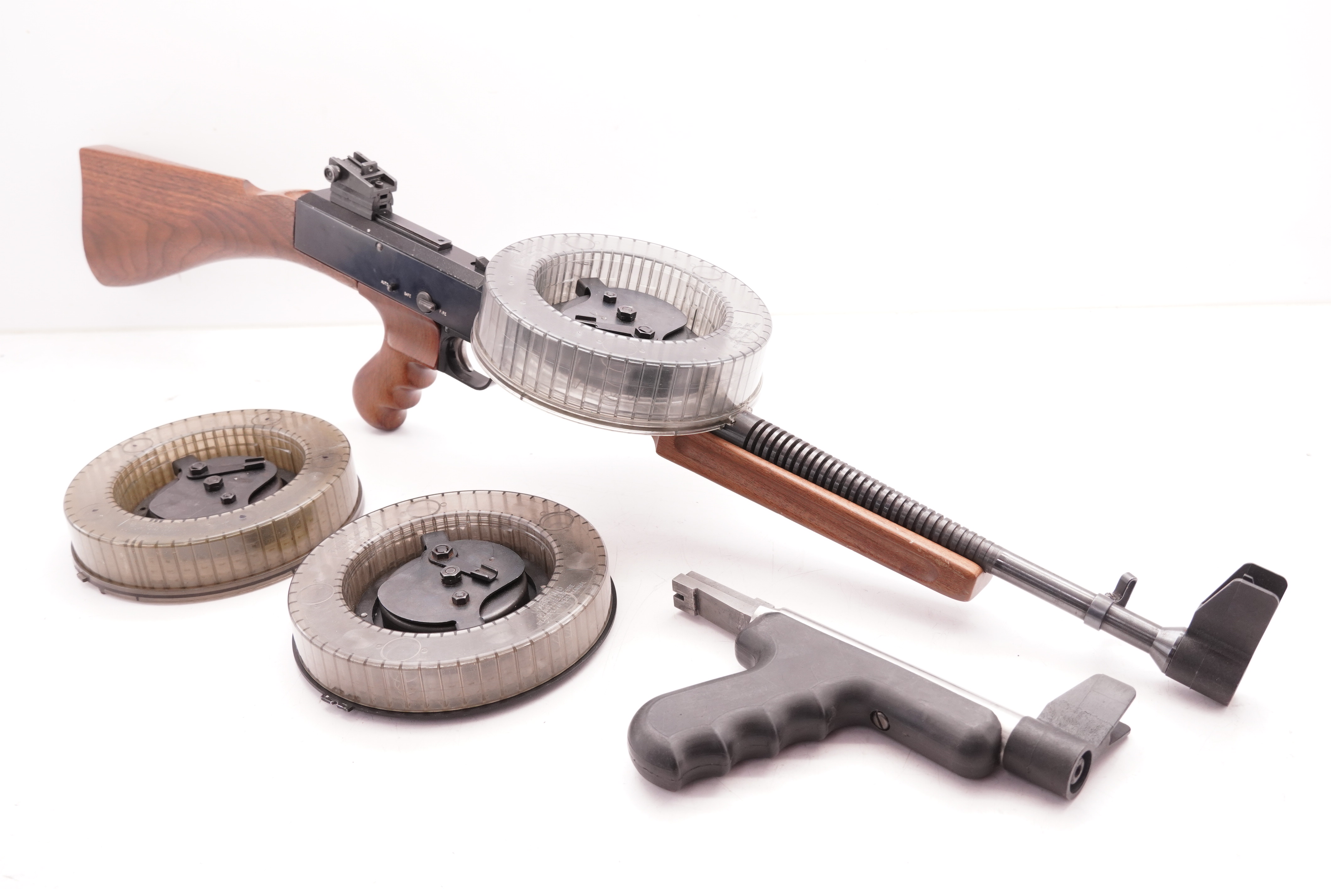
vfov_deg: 38.4
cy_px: 444
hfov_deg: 55.1
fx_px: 1276
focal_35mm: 34
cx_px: 666
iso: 1000
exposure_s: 1/125
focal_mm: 23
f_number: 5.6
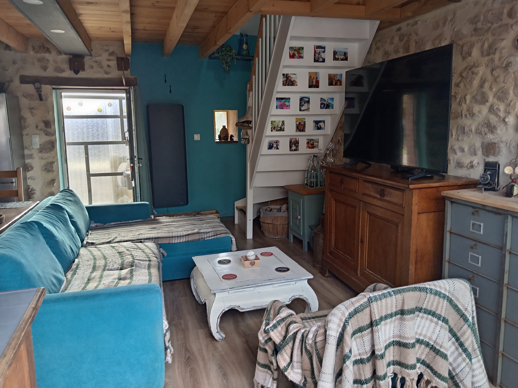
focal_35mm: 27
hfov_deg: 65.3
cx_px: 259
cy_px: 194
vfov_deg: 51.3
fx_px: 404
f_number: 1.8
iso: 250
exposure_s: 1/25
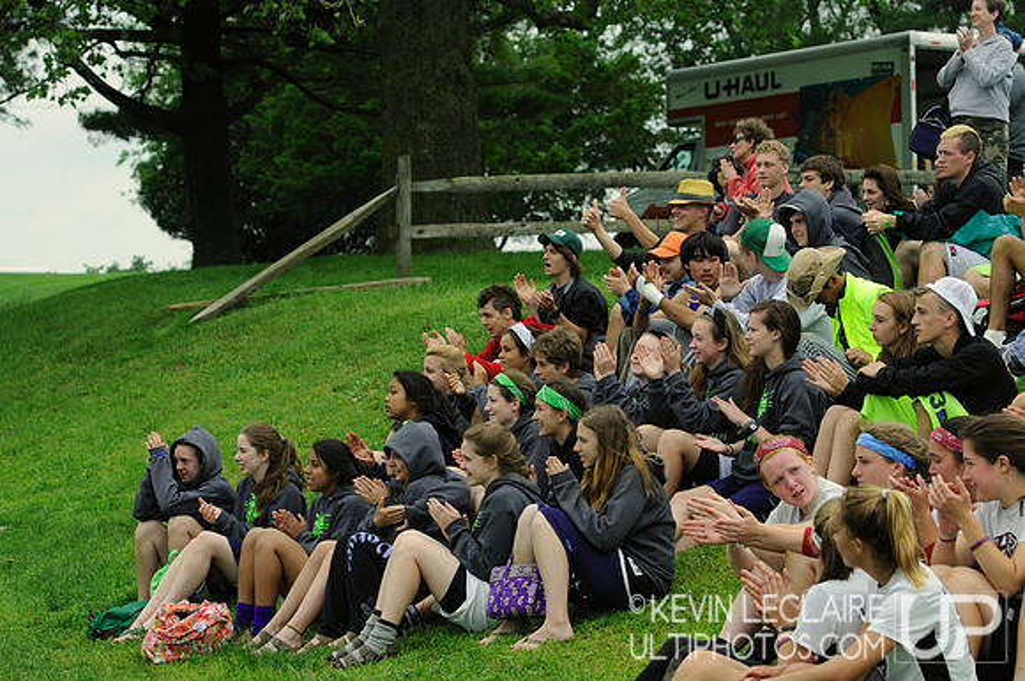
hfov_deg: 19.5
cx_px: 512
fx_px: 2985
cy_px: 340
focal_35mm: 105
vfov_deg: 13.0
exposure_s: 1/800
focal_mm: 70
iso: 250
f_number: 4.5
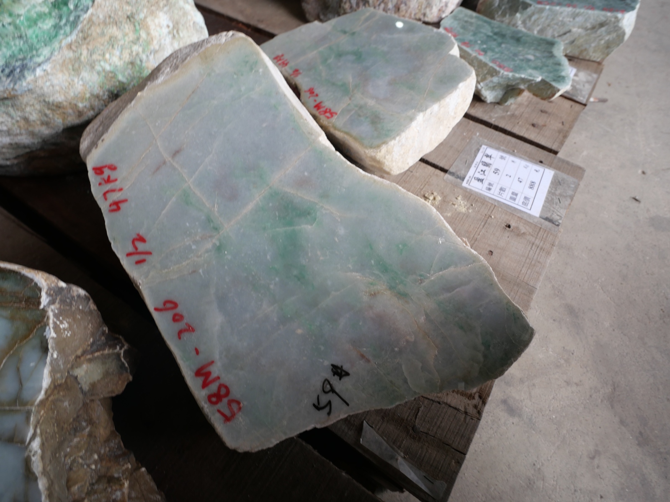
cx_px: 335
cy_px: 251
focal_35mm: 18
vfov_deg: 71.6
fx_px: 348
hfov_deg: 87.8
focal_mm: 9
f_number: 4
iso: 250
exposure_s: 1/60
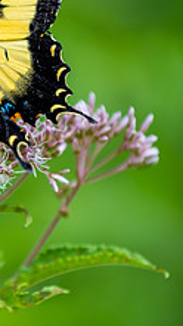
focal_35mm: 427
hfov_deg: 2.8
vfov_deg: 5.1
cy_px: 136
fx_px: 3691
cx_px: -18
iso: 200
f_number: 4
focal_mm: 200
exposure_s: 1/500
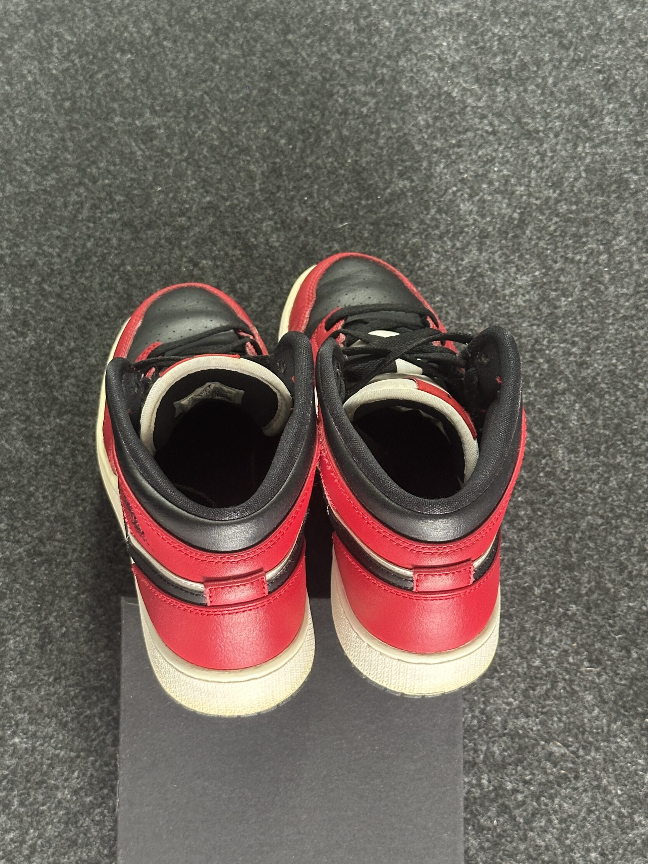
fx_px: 1373
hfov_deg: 26.6
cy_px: 459
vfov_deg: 34.9
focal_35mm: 55
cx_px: 314
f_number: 1.78
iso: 400
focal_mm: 6.86
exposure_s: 1/33
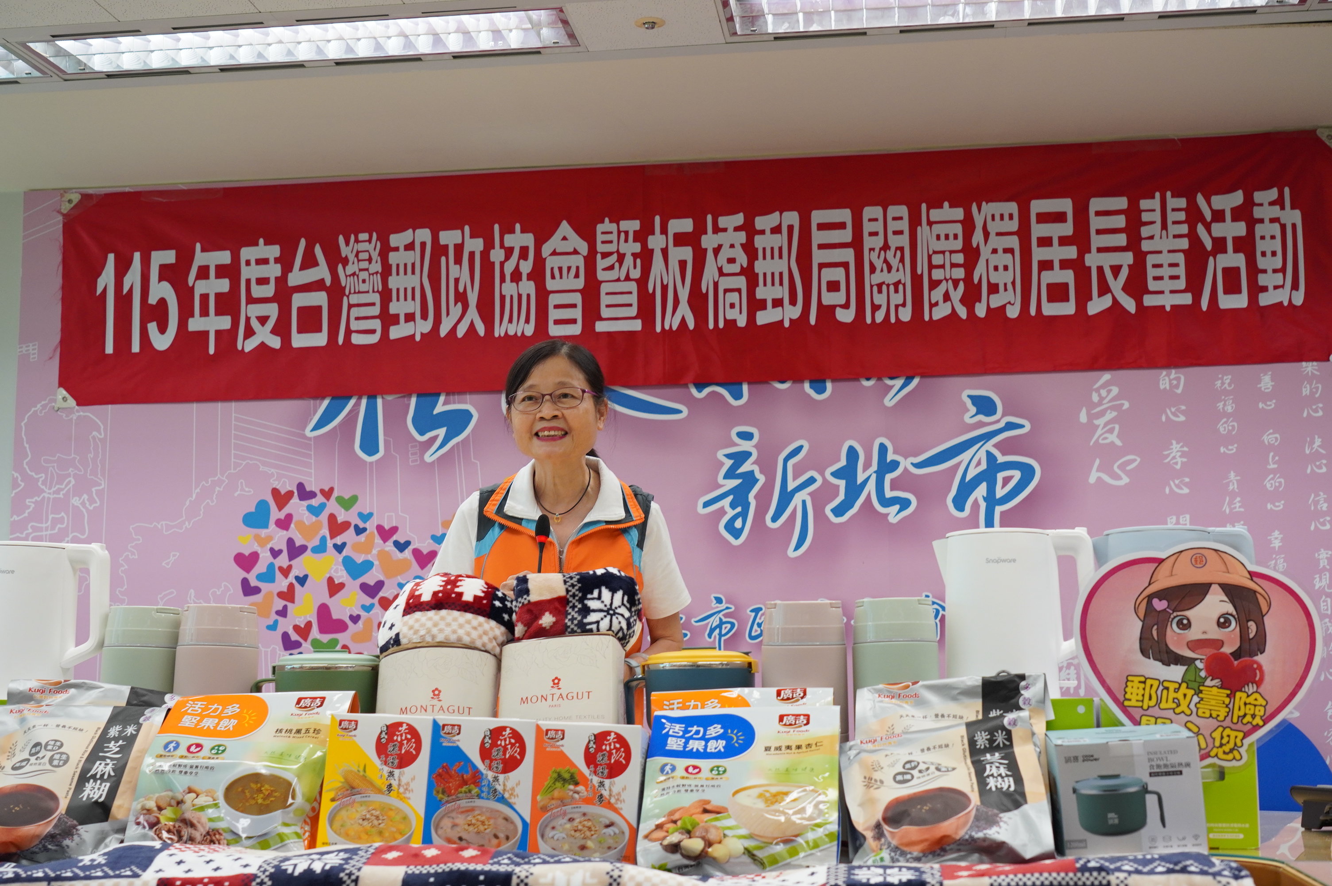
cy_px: 443
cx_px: 666
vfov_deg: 29.8
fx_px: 1664
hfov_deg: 43.6
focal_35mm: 45
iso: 640
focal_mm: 30
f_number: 4
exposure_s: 1/160
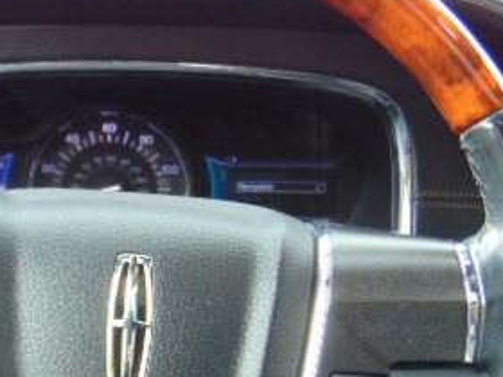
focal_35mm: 89
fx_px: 1293
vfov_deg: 16.4
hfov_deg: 21.9
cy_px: 325
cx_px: 156
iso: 100
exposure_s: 1/30
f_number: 3.3
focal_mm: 6.9
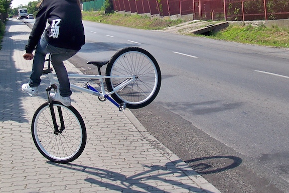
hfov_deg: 32.9
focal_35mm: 61
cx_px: 151
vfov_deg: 22.0
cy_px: 42
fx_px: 490
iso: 80
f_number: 2.8
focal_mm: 5.85
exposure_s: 1/800
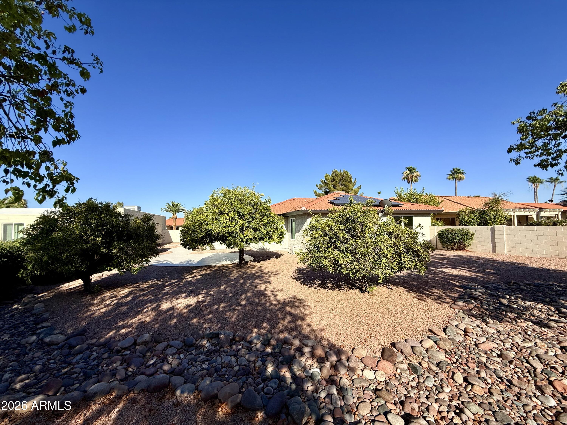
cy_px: 212
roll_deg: +0.1
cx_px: 284
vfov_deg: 85.7
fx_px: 229
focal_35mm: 14
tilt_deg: +4.4
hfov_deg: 102.1
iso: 50
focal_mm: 2.22
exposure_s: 1/2320
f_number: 2.2
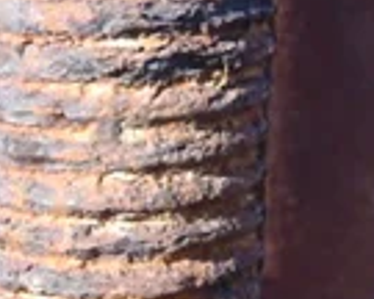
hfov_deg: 17.7
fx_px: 1184
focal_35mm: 107
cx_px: 55
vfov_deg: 14.4
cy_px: 194
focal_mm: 6.64
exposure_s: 1/160
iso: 800
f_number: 13
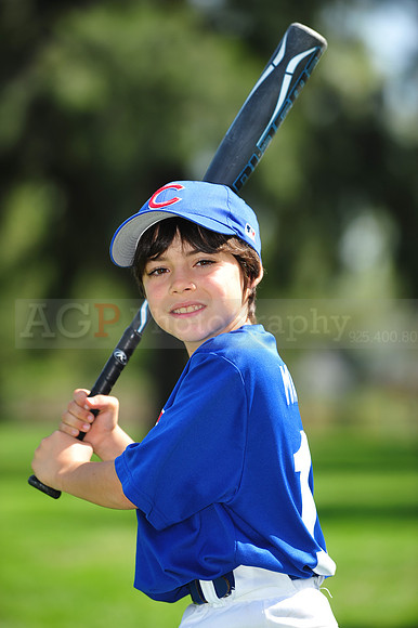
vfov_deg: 10.3
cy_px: 314
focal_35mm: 200
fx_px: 3487
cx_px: 209
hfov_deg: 6.9
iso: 200
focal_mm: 200
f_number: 4.5
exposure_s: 1/640
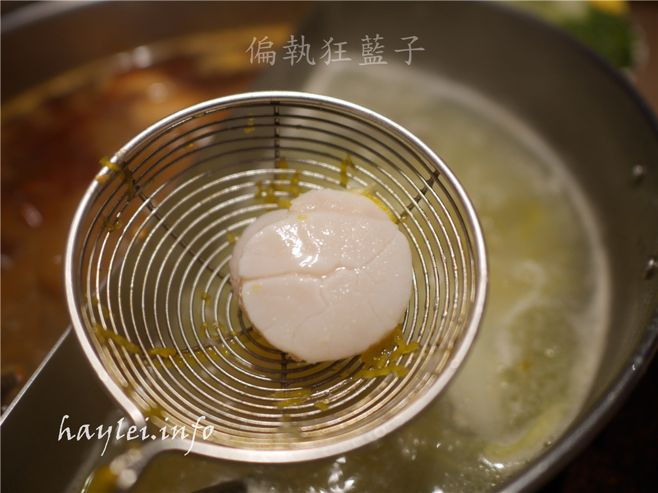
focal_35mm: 30
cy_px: 246
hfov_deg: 60.0
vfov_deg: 46.8
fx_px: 570
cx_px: 329
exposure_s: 1/80
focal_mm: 15
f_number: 1.7
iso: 200
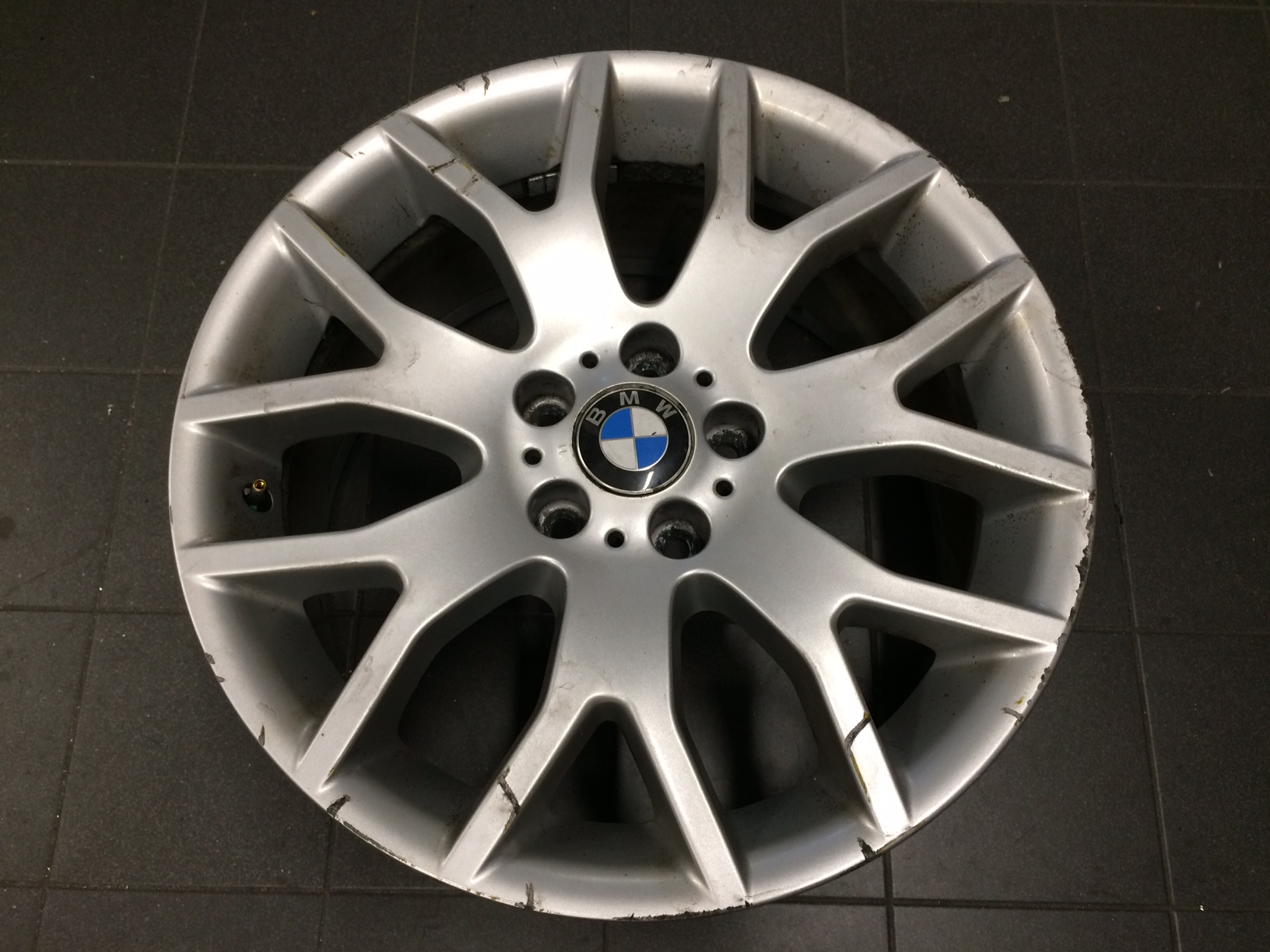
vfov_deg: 48.2
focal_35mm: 29
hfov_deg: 61.7
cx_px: 635
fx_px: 1064
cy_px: 476
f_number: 2.2
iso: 50
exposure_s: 1/33
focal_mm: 4.15
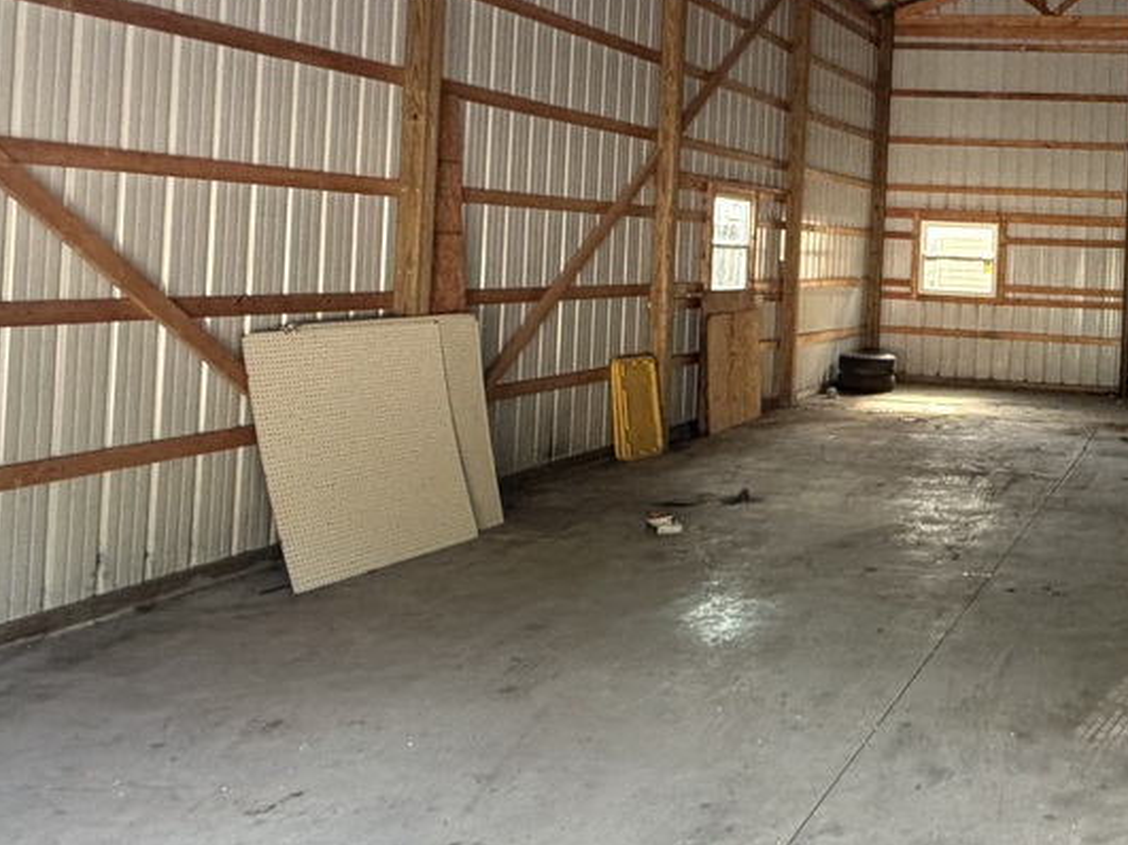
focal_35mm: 38
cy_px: 248
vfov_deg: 37.1
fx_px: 1238
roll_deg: -0.7
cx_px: 1047
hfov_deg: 44.0
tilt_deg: +0.7
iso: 320
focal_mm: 2.22
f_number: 2.2
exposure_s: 1/105
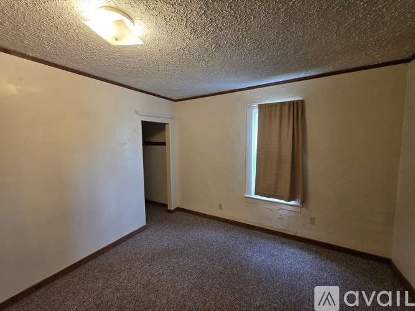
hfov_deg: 106.2
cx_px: 208
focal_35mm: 13
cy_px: 156
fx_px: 156
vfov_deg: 89.9
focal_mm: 2.2
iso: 250
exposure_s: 1/120
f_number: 1.9
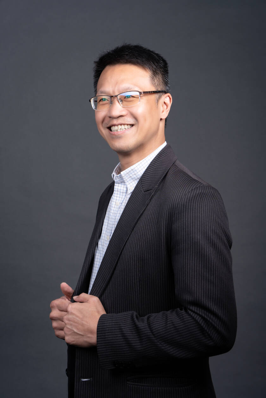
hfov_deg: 17.7
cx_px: 133
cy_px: 199
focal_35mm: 77
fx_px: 853
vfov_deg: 26.3
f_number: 8
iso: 100
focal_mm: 77
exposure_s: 1/160
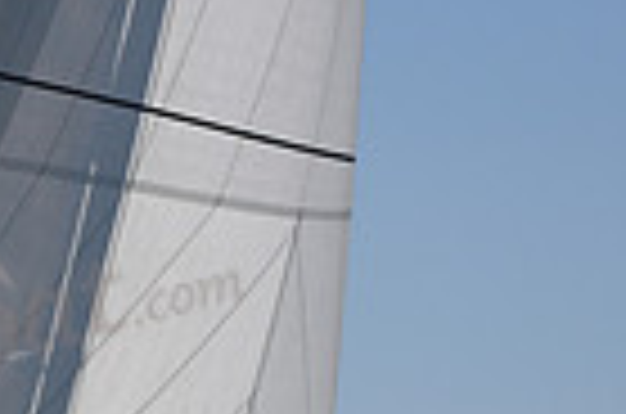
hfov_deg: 6.8
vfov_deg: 4.6
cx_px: -621
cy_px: 646
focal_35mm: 293
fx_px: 5083
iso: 250
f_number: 7.1
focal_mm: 70
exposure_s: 1/1000
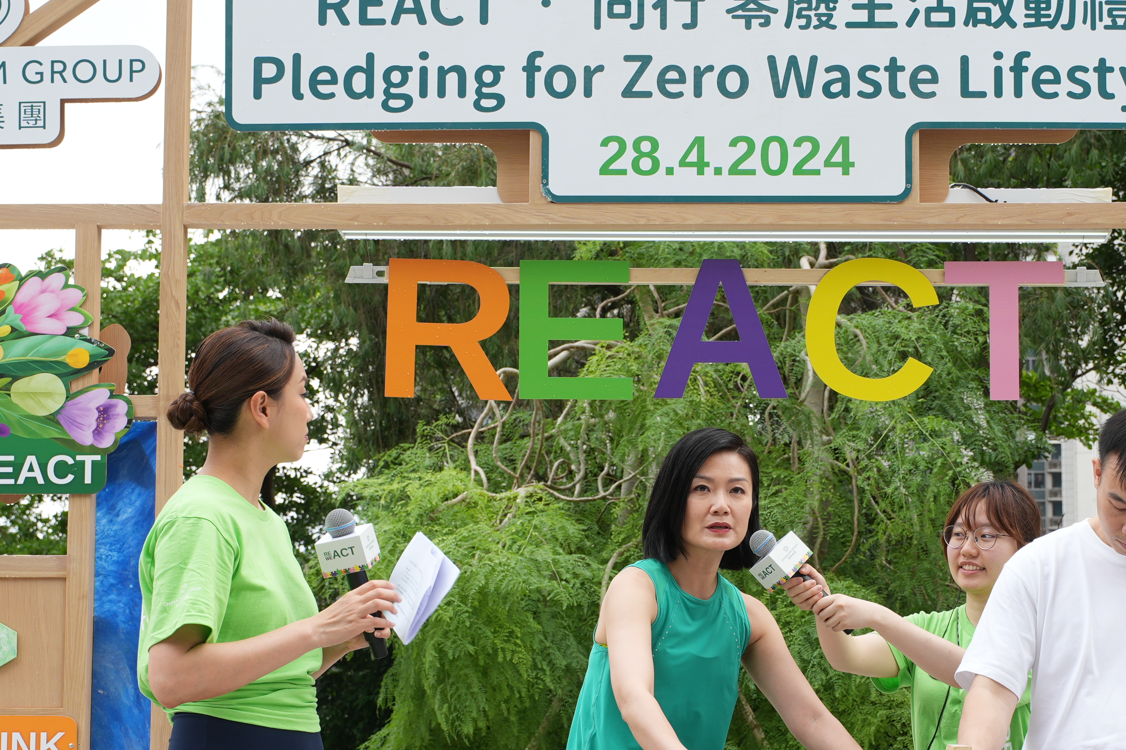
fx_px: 2533
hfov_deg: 24.9
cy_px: 630
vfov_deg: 16.7
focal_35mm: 81
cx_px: 764
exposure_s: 1/200
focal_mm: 38
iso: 200
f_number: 5.6
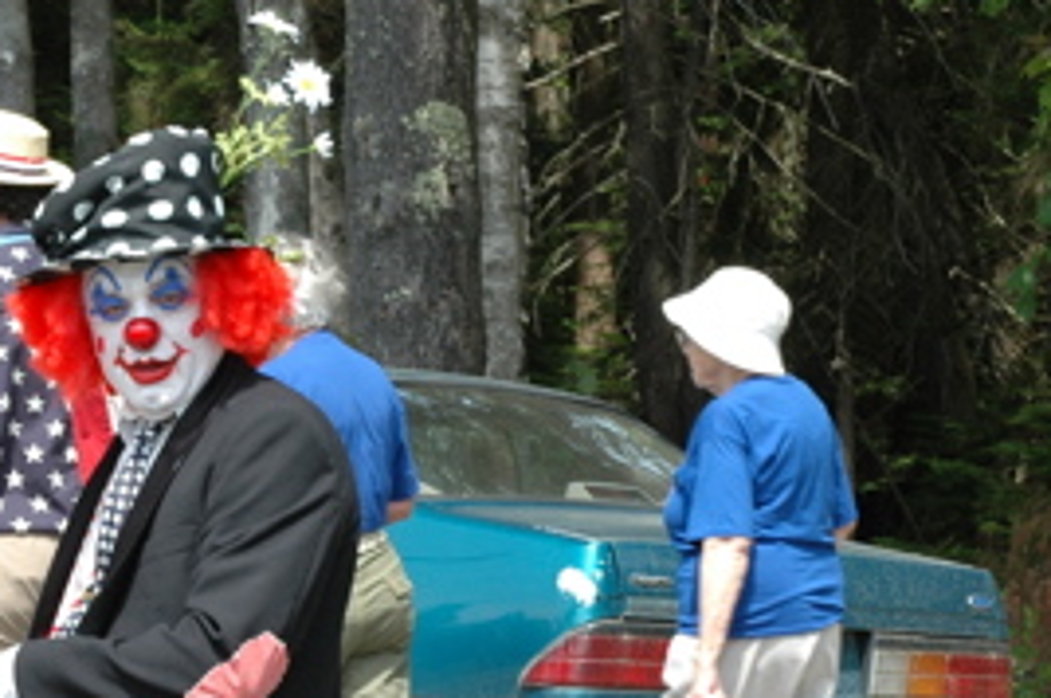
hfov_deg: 15.0
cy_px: 555
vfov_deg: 10.0
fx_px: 3966
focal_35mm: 136
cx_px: 192
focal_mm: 38
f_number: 7.1
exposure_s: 1/200
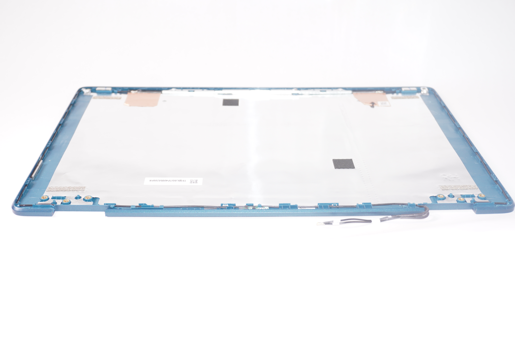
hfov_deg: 42.4
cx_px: 258
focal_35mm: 46
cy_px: 171
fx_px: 665
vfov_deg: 28.9
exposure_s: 1/60
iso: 100
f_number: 5.6
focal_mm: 31
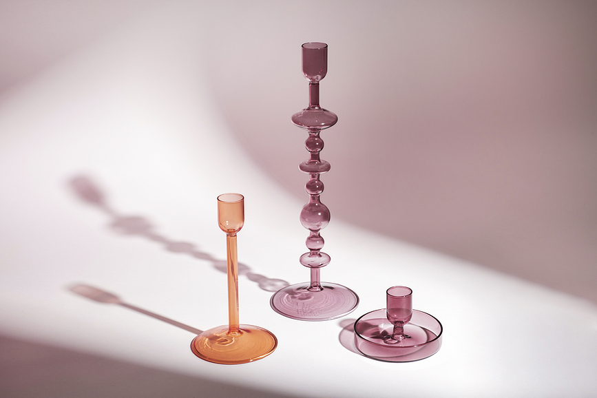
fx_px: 1409
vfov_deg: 16.1
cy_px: 199
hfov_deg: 23.9
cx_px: 298
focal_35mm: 85
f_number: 16
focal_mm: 85
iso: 125
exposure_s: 1/13
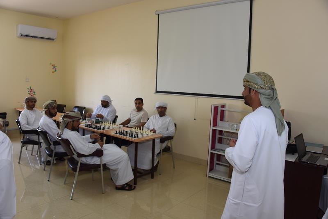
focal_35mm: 28
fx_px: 255
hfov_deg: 65.5
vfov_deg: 46.4
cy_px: 110
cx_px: 164
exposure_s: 1/80
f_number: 6.3
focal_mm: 28
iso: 640
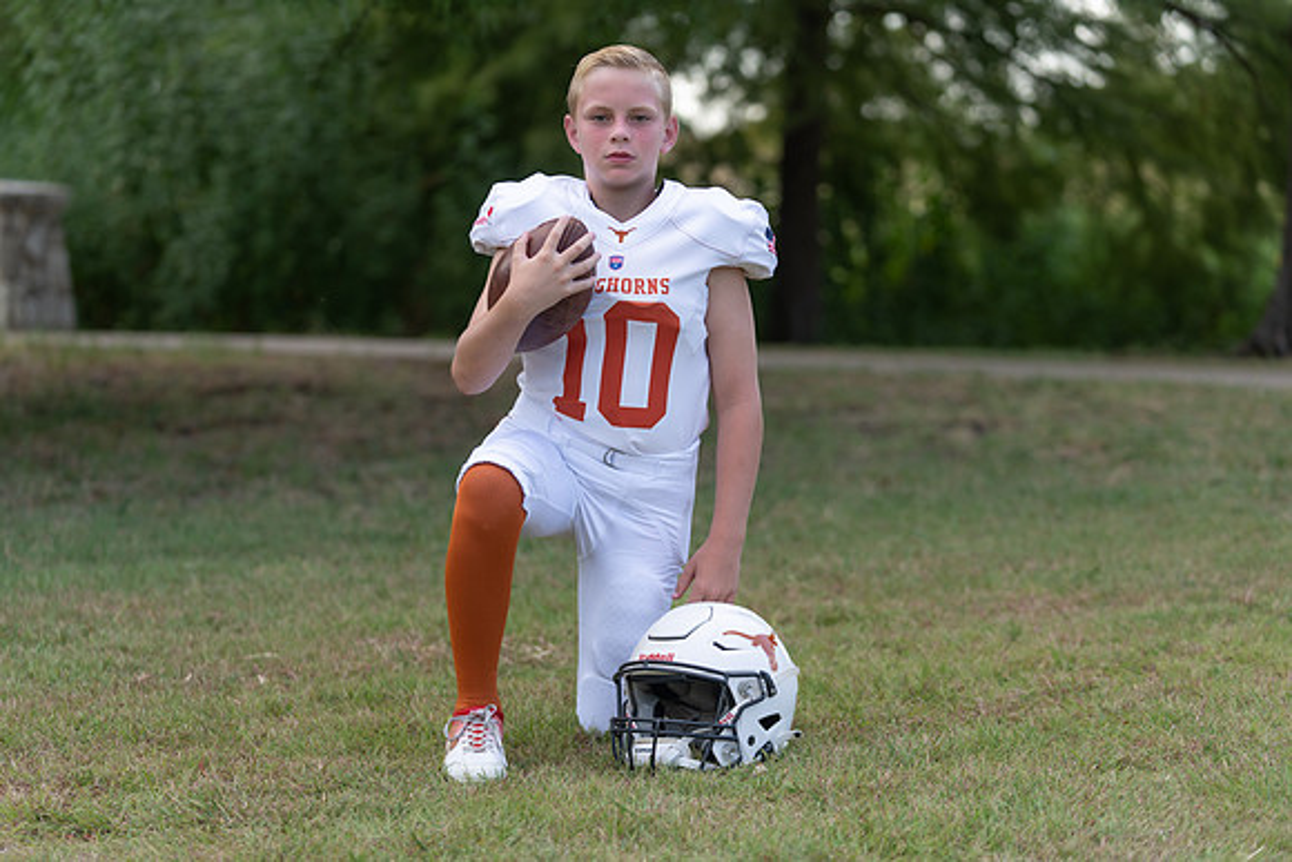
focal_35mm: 90
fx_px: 3231
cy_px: 431
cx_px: 646
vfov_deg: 15.2
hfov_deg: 22.6
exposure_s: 1/400
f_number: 2.8
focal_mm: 90
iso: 100
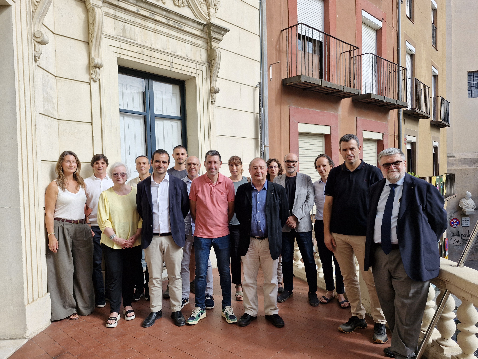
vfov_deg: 58.9
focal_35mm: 23
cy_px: 180
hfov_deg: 73.9
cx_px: 239
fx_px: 318
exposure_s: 1/996
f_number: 1.8
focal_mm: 5.54
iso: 50
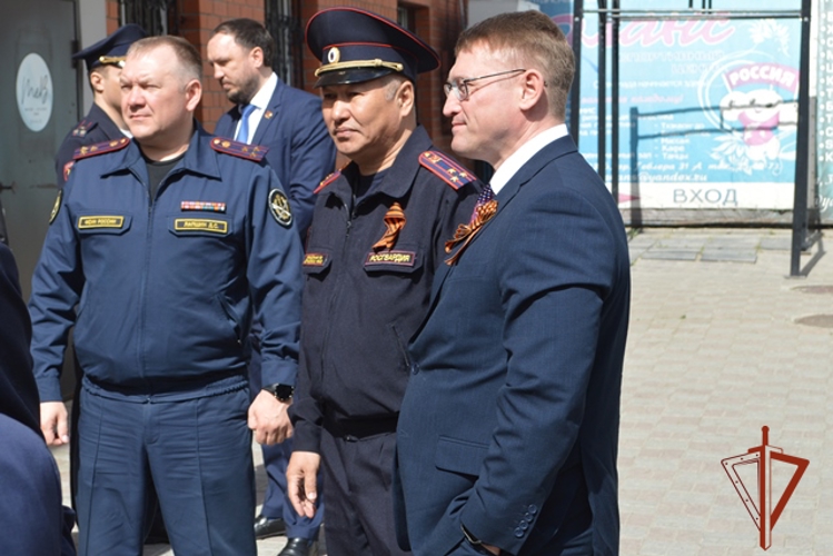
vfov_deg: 22.6
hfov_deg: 33.4
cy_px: 278
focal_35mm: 60
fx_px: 1389
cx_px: 416
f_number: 7.1
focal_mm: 40
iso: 100
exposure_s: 1/200
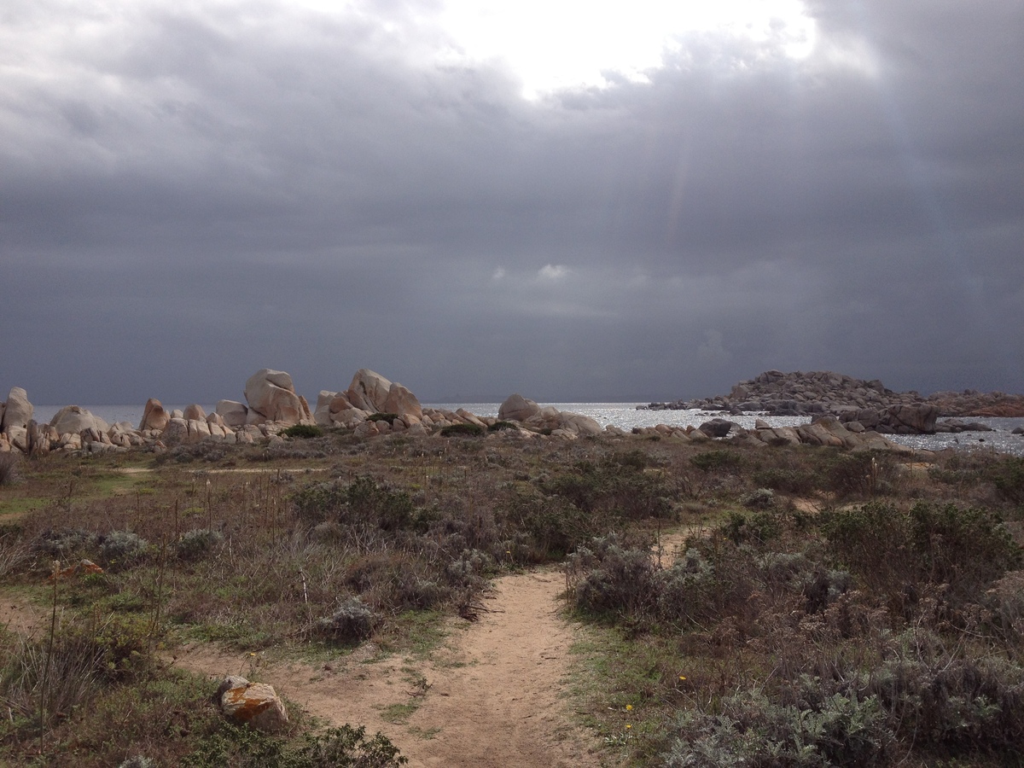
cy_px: 384
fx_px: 1035
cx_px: 512
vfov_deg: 40.7
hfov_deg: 52.6
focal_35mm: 35
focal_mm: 4.28
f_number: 2.4
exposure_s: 1/2762
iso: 64
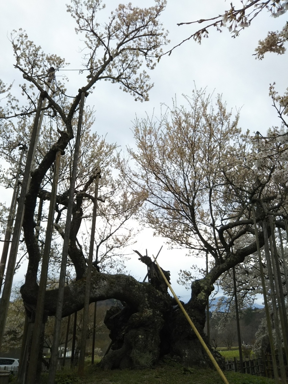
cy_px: 192
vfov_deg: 60.0
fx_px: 333
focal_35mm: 30
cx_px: 144
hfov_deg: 46.8
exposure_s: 1/431
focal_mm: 4
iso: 25
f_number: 2.2
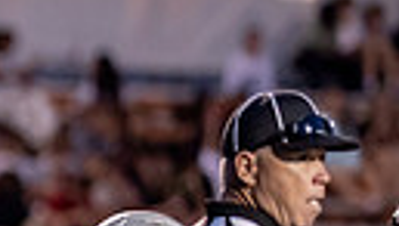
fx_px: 9154
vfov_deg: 1.4
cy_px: 304
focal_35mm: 864
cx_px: -461
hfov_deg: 2.5
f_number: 1.8
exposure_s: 1/1000
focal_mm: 135
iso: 1250
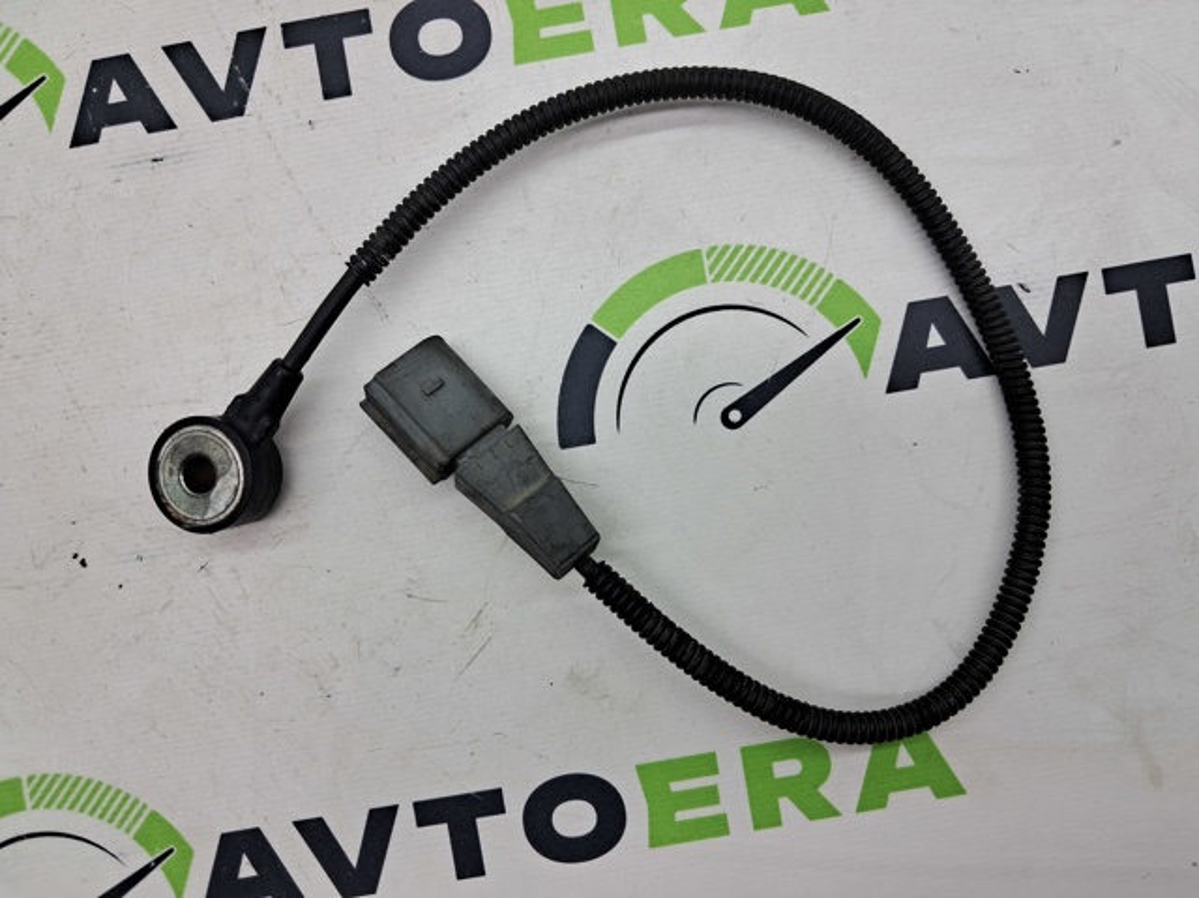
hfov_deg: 65.4
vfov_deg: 51.3
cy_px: 449
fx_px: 935
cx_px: 600
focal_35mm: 27
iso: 50
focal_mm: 4
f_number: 1.8
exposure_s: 1/100
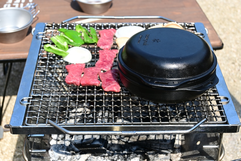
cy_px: 80
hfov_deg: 30.5
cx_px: 120
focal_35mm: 66
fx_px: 442
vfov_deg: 20.6
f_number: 6
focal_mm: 44
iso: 200
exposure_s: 1/640
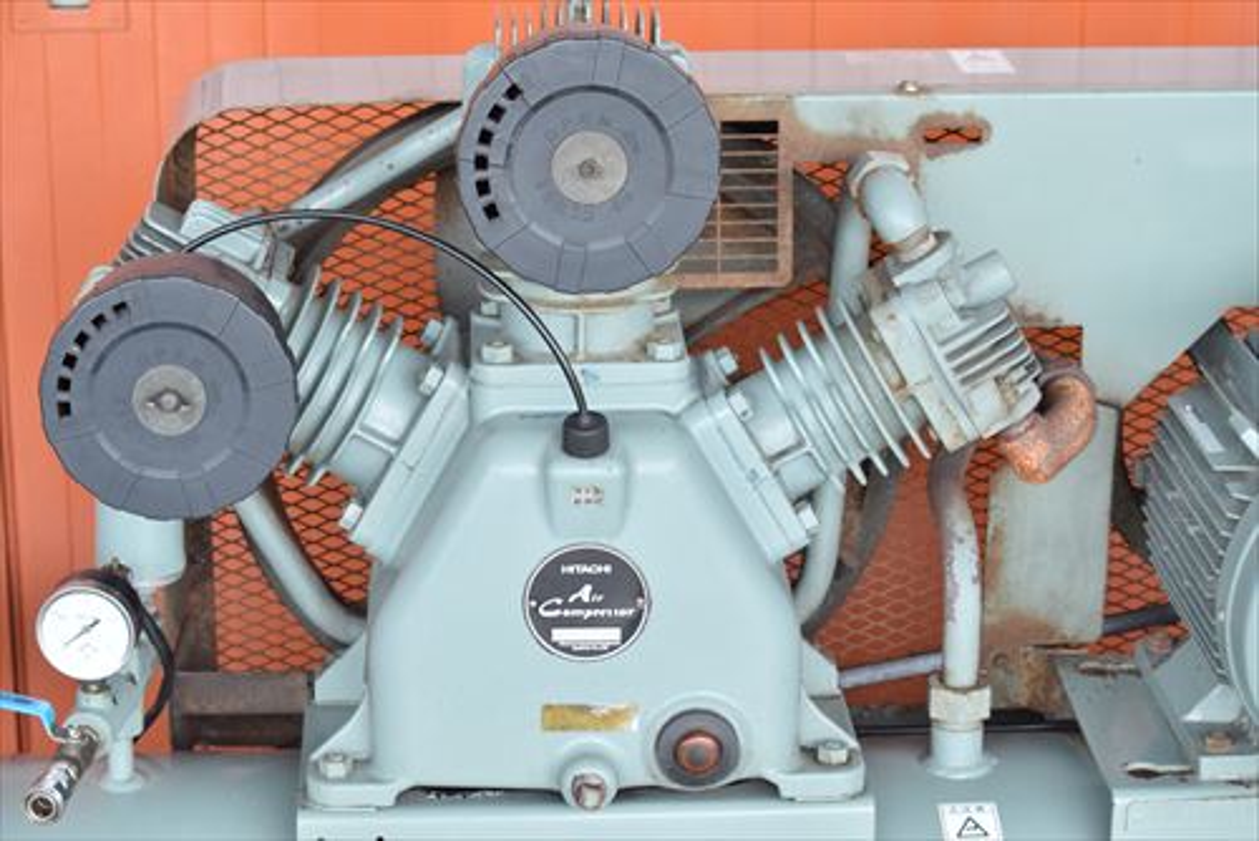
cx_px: 630
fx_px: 2887
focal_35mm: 82
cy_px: 420
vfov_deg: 16.6
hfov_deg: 24.6
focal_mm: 55
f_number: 6.3
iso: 1250
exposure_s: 1/80
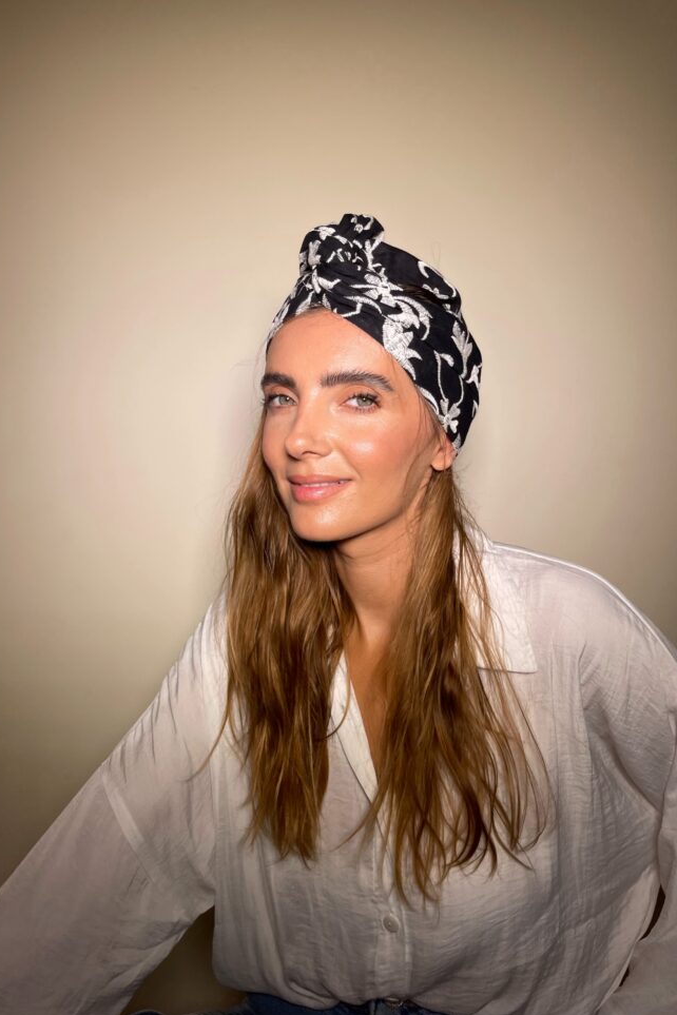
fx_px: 762
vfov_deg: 67.4
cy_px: 493
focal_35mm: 27
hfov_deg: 47.9
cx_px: 364
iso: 32
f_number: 1.6
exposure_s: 1/121
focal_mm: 5.1
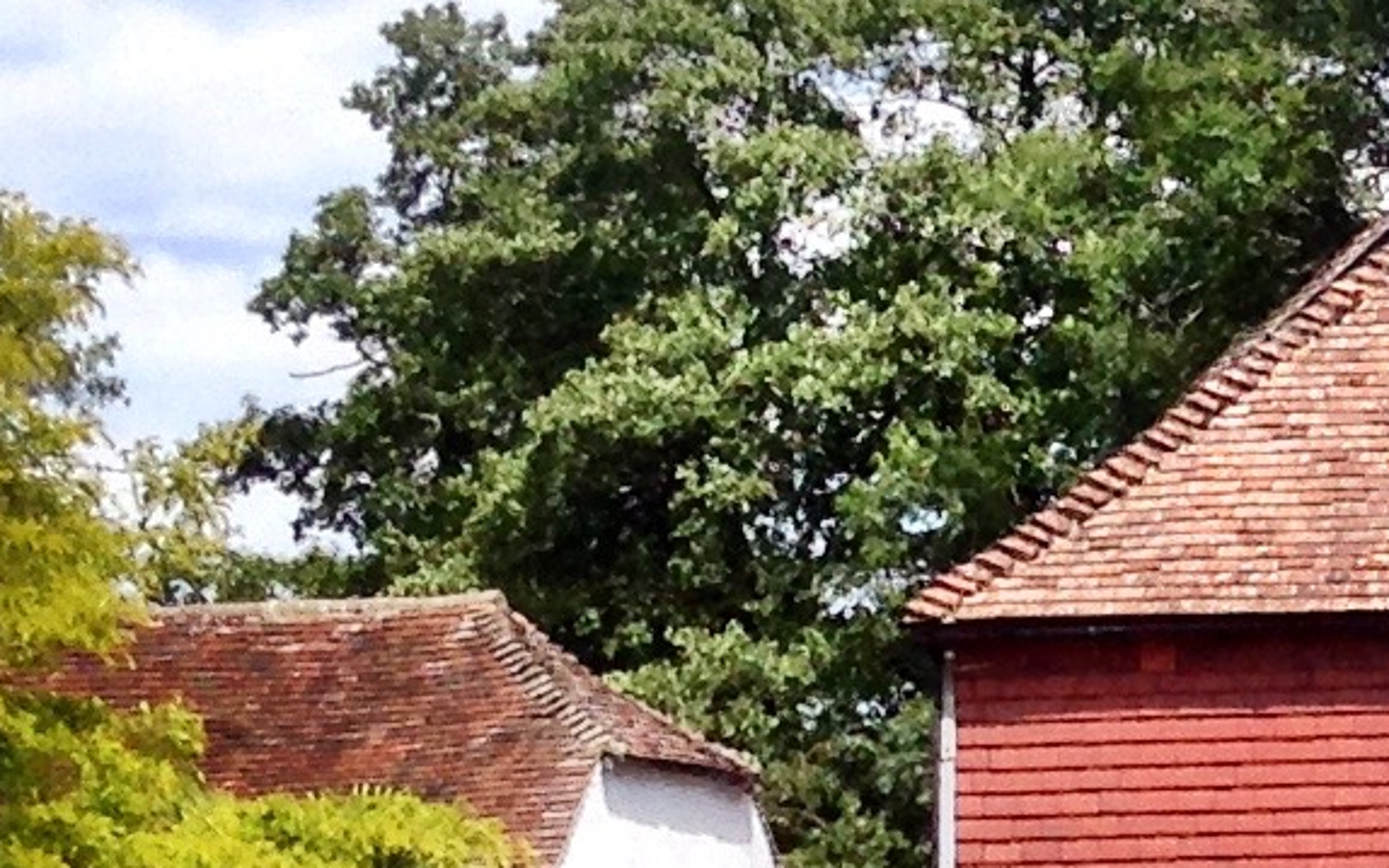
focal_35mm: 199
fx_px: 7535
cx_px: 2277
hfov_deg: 10.1
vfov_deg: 6.6
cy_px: 786
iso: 50
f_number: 2.4
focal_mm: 4.12
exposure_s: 1/1355
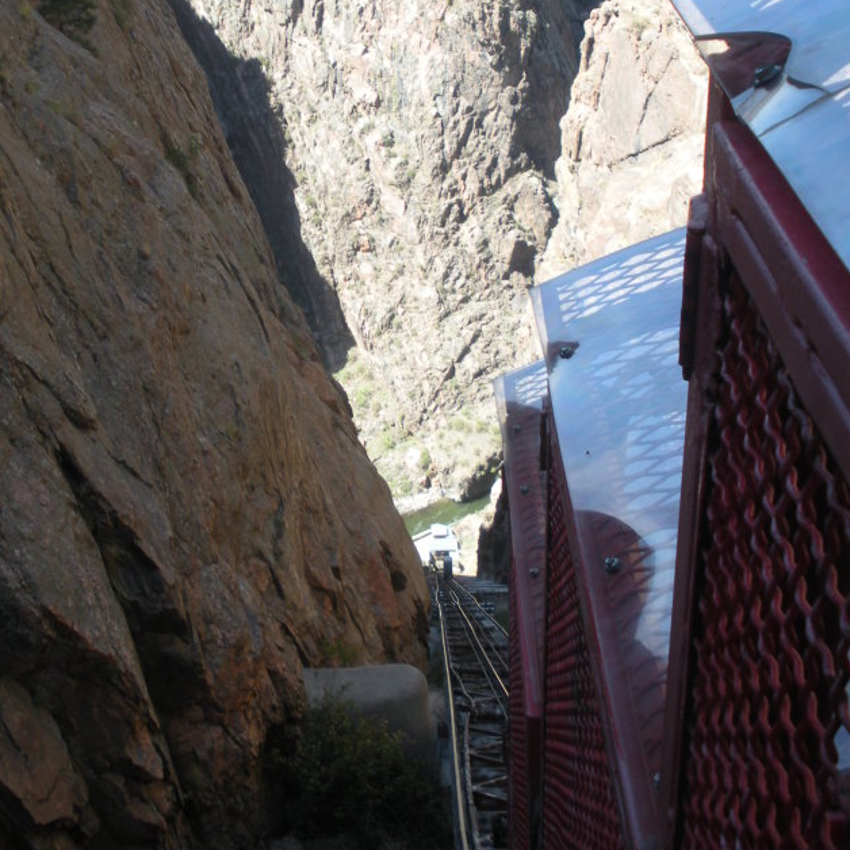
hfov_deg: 31.5
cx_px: 311
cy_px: 248
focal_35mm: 54
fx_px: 1500
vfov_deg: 31.3
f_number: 3.5
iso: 64
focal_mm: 6.3
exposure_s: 1/167
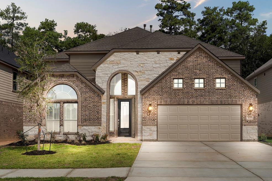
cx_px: 141
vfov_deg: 28.6
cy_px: 88
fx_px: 355
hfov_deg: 41.9
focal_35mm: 47
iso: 320
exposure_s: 1/1250
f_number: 9
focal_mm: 30
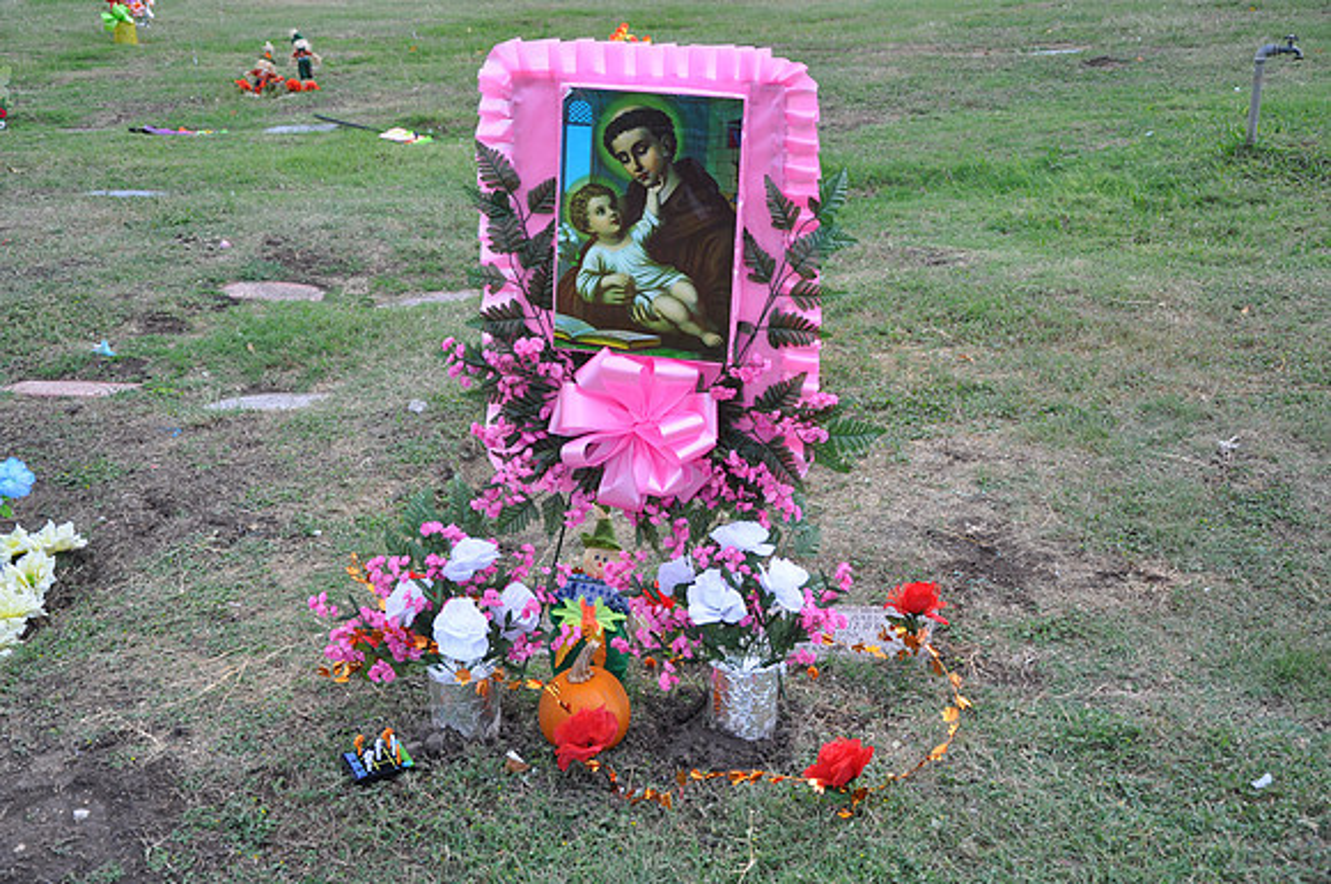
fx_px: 1772
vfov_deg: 28.0
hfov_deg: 41.2
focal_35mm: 48
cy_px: 442
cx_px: 666
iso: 200
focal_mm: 32
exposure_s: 1/125
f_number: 5.6
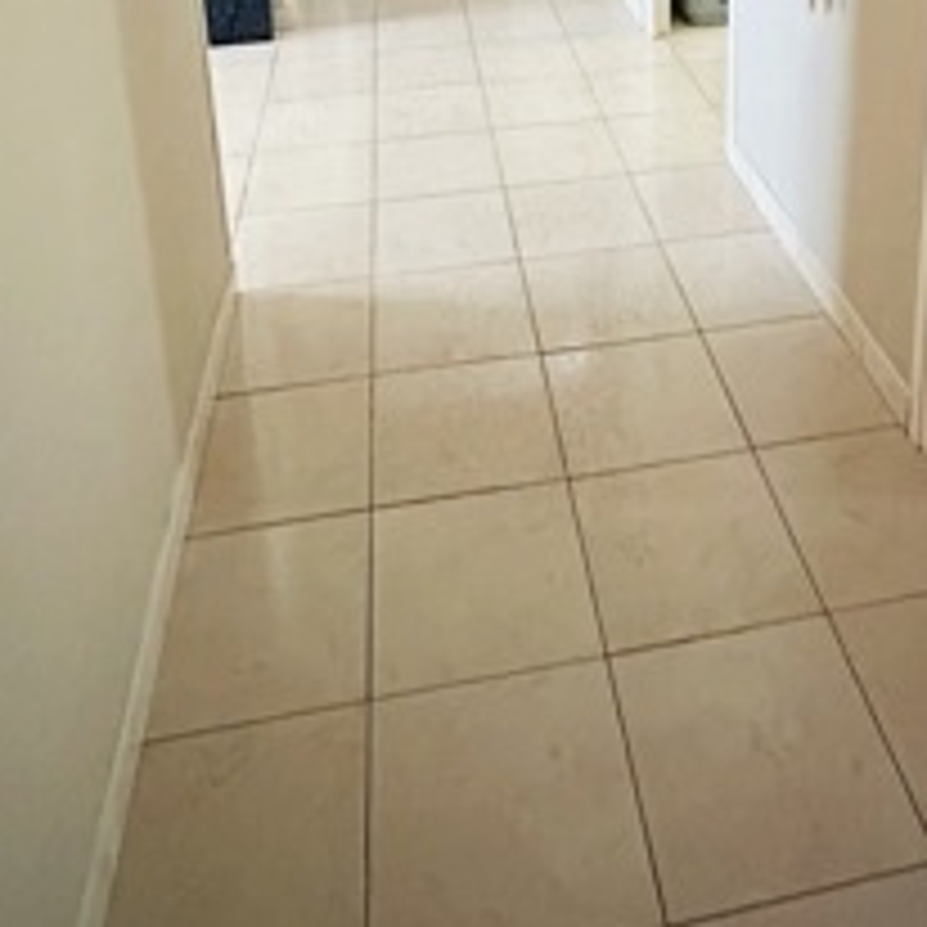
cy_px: -94
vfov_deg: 38.2
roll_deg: +0.7
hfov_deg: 45.6
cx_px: 585
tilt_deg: -15.2
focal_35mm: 36
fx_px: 1091
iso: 1250
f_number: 2.2
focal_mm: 2.22
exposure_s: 1/60
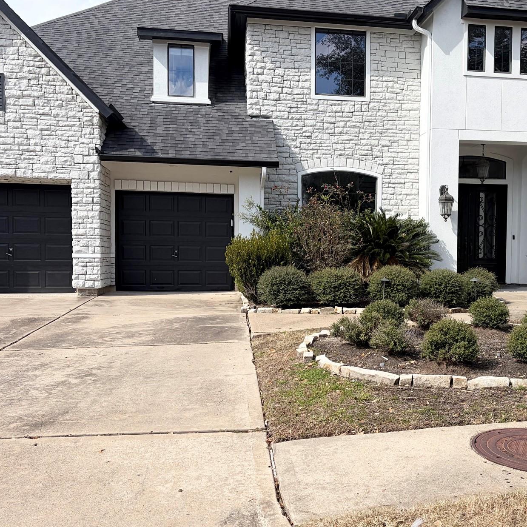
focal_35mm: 38
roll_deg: -1.3
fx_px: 655
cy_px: 276
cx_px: 350
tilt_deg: -1.8
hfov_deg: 43.3
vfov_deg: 43.8
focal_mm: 5.96
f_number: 1.6
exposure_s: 1/2538
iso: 50
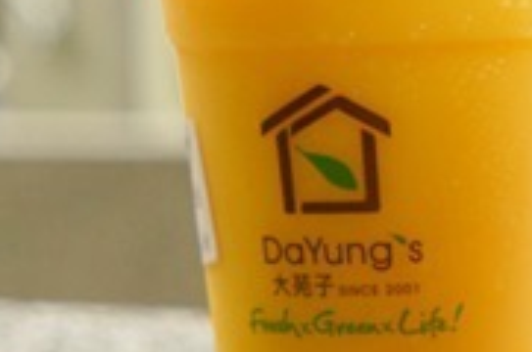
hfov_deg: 7.1
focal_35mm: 288
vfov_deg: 4.7
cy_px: -54
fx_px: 4248
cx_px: 632
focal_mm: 65
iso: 640
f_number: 7.1
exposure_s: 1/80
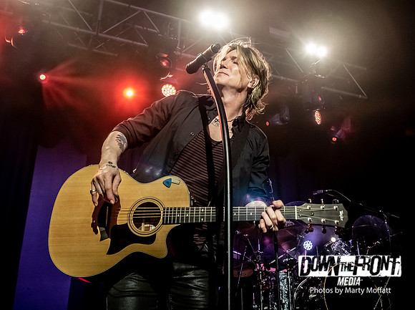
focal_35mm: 42
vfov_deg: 34.4
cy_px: 120
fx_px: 498
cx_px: 237
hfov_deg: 45.1
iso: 1600
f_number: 3.5
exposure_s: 1/250
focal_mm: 17
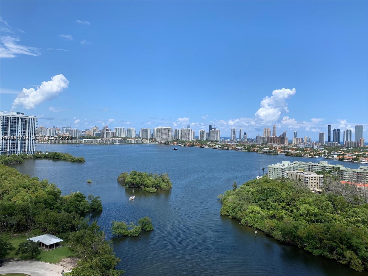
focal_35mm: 26
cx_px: 184
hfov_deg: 67.3
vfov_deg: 53.1
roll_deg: -2.2
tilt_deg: +0.7
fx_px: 276
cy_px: 138
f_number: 1.8
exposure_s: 1/2421
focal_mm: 4.25
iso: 25
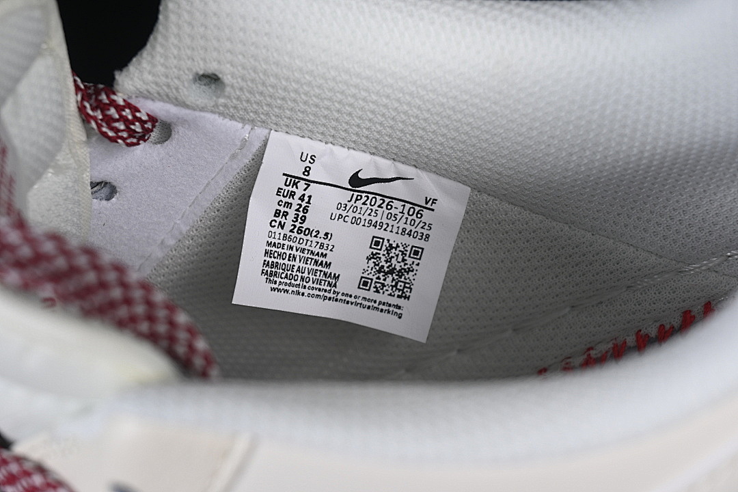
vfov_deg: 18.2
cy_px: 246
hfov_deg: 27.0
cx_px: 369
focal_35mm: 75
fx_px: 1537
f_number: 7.1
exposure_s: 1/80
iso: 160
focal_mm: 50
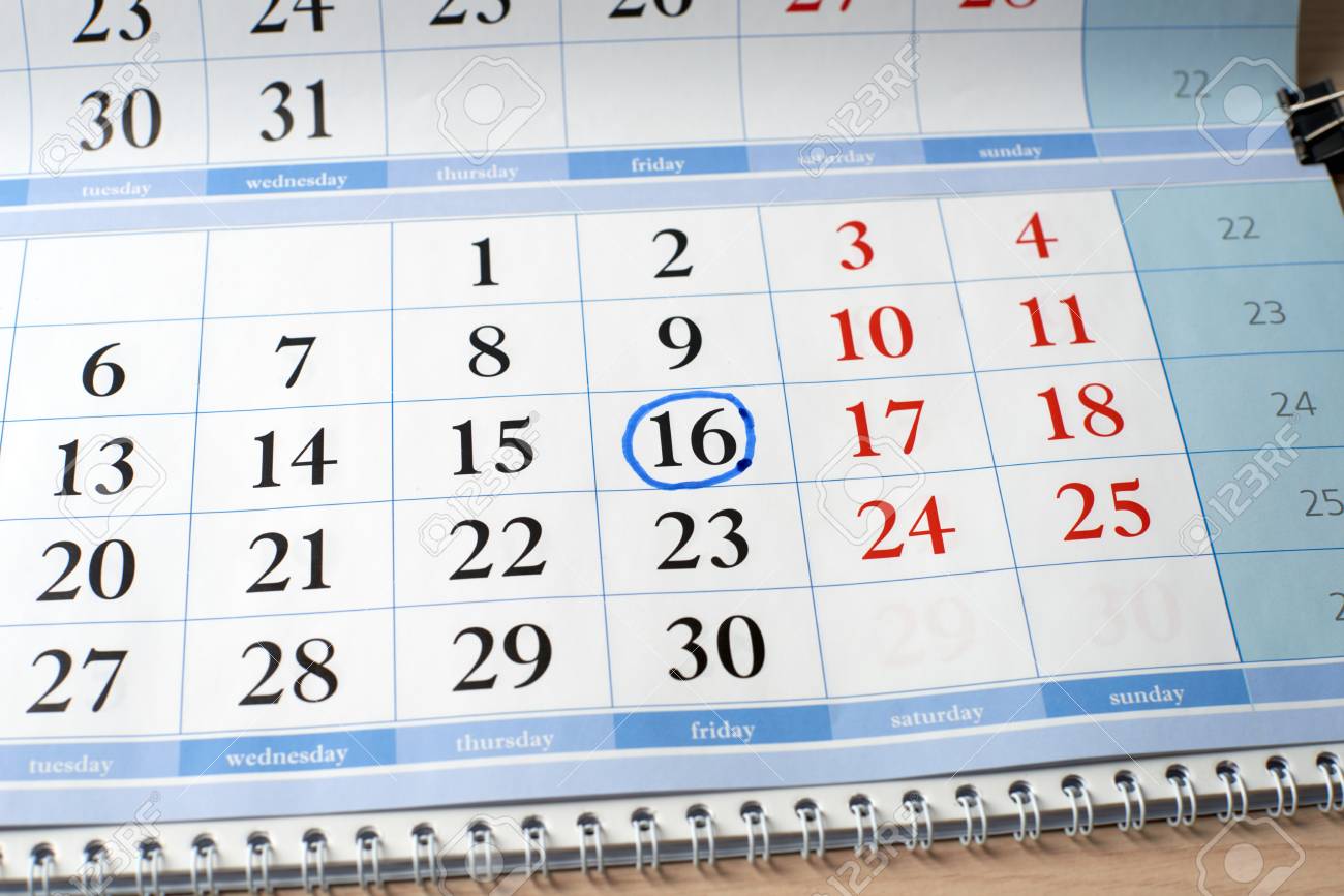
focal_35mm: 50
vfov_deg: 27.0
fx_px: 1867
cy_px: 448
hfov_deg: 39.6
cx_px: 672
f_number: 8
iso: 100
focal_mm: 50
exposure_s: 1/60
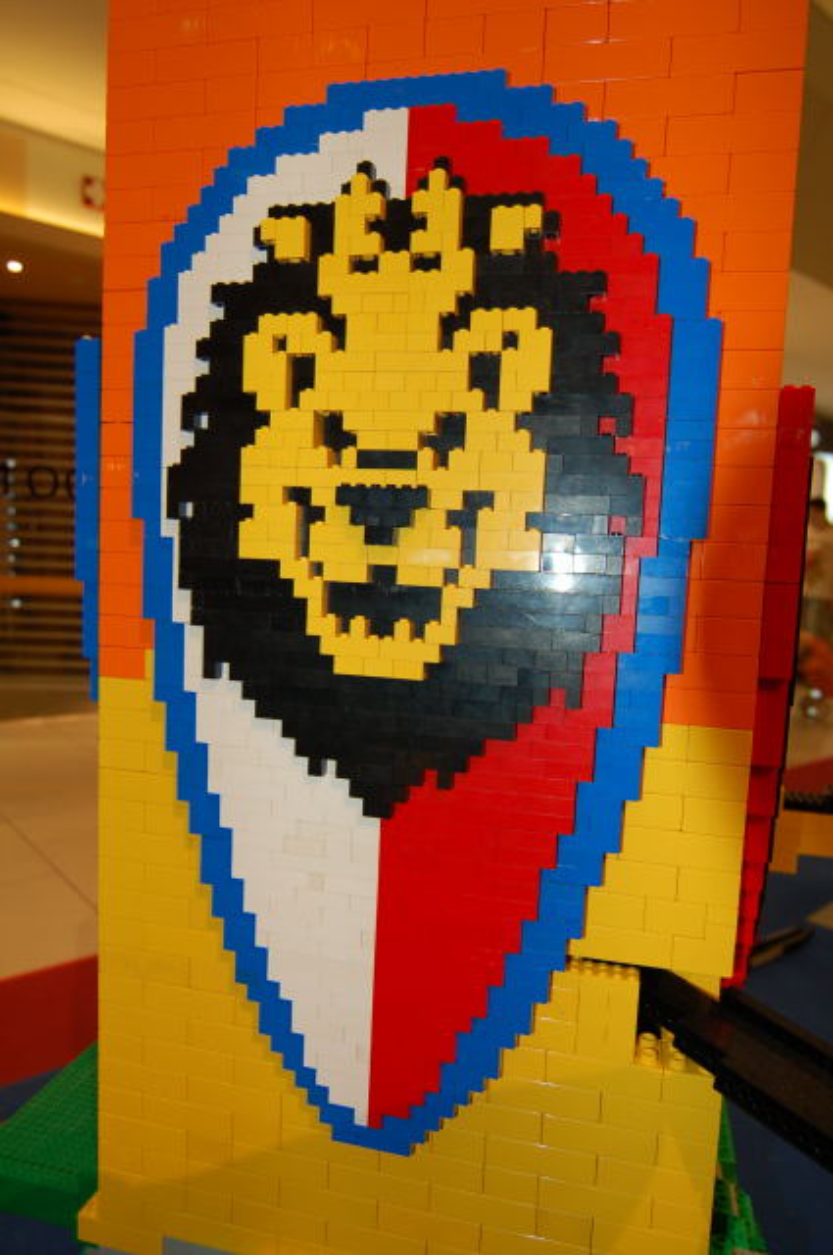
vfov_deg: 73.8
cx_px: 416
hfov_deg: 53.0
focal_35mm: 24
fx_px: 835
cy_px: 628
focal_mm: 16
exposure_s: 1/60
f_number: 4
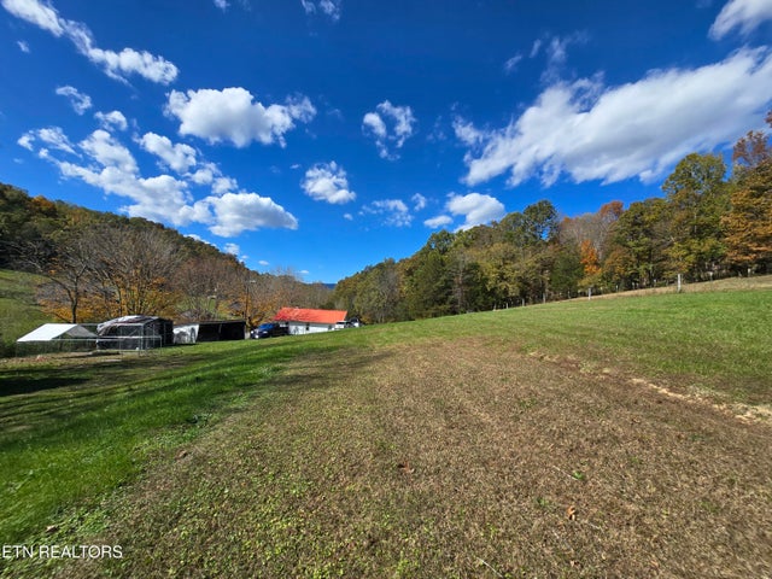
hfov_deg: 106.2
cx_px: 386
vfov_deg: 89.9
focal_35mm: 13
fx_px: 290
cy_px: 290
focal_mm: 2.2
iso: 50
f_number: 2.2
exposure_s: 1/2378
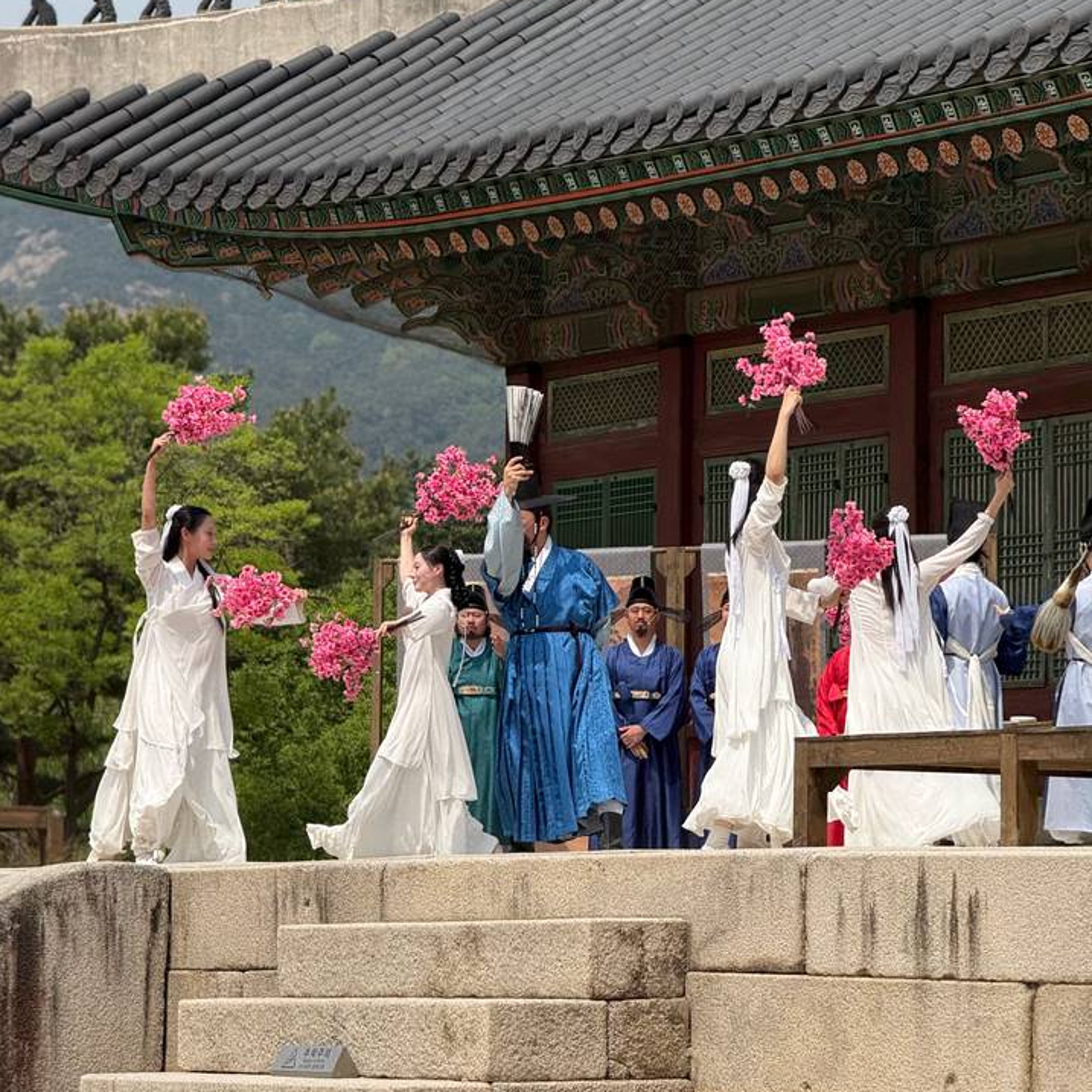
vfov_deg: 12.3
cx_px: 545
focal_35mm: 142
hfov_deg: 12.3
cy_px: 398
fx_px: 5068
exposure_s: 1/1773
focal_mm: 15.66
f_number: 2.8
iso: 64
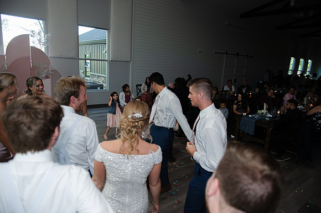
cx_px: 160
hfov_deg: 73.8
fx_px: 214
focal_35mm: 24
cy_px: 106
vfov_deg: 53.1
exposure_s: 1/200
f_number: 2.8
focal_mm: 24
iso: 640
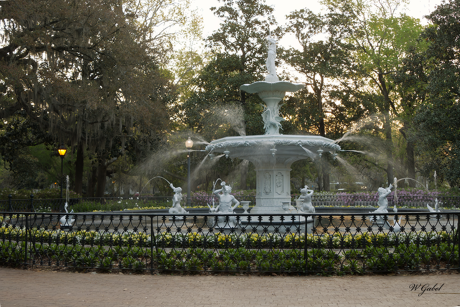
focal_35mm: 45
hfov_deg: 43.6
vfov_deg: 29.8
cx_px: 230
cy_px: 154
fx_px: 575
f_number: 10
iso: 800
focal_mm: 30
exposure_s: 1/50
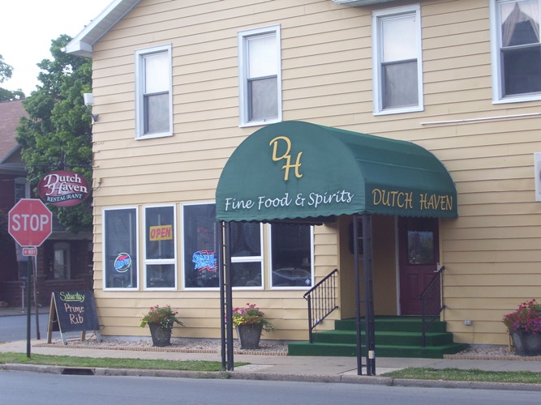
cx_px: 270
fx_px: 1031
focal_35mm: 66
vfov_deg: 22.2
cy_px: 202
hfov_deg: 29.4
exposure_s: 1/250
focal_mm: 10.8
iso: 80
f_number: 3.6
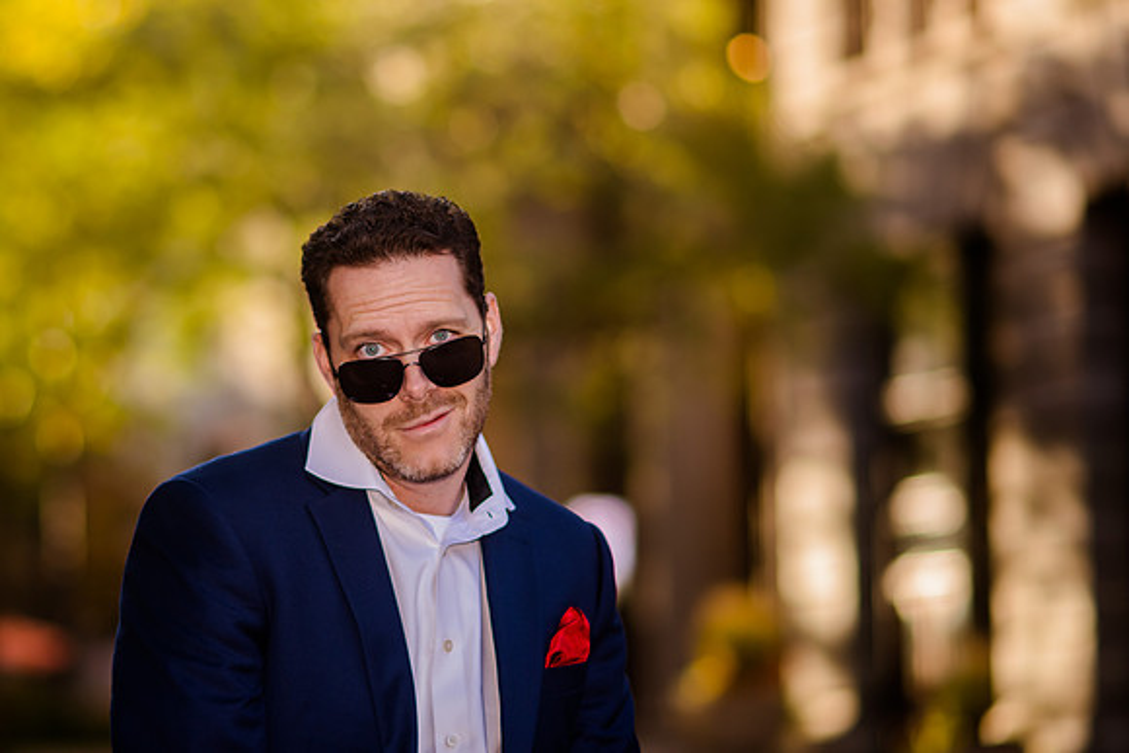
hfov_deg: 13.9
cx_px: 335
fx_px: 4635
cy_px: 354
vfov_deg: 9.3
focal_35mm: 148
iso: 320
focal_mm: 105
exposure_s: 1/800
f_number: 2
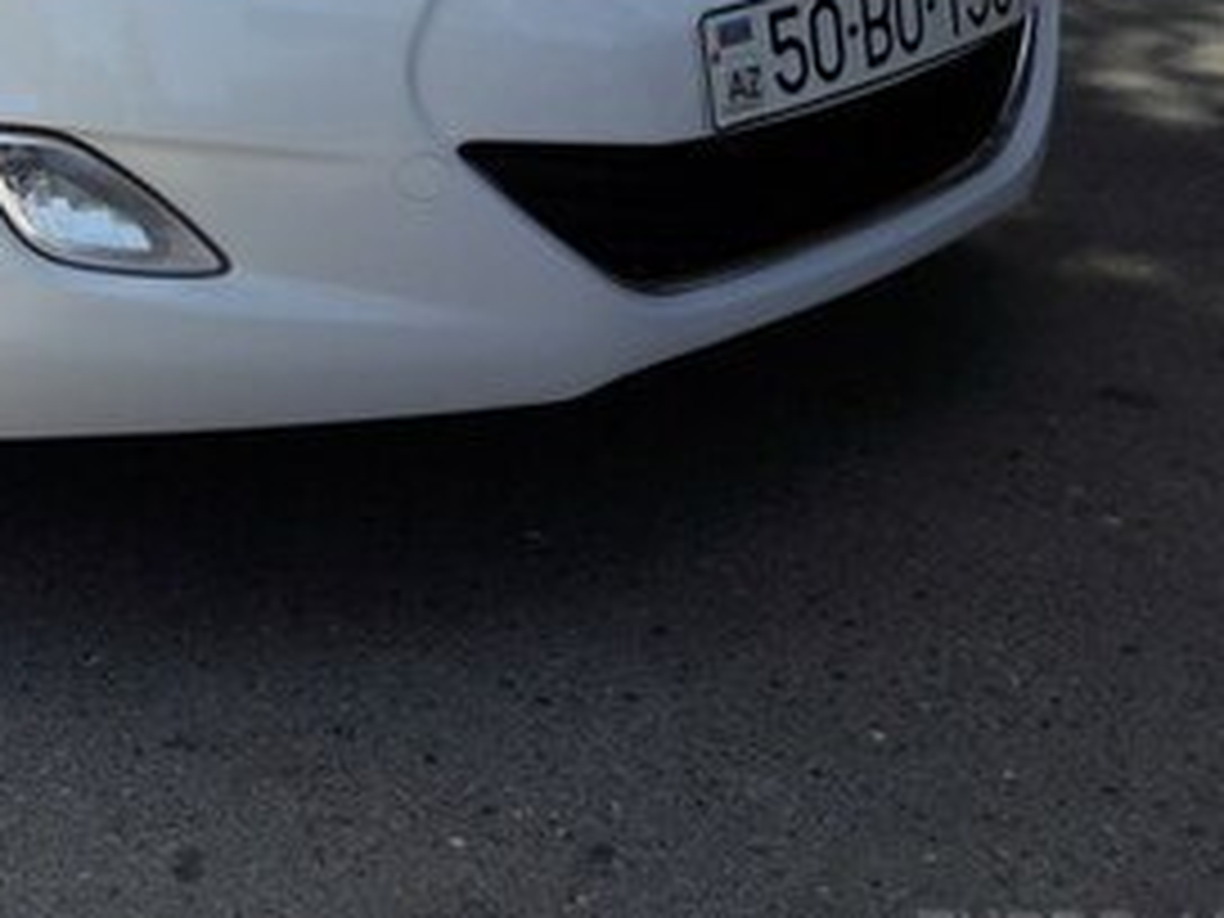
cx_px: -207
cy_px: -97
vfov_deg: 20.6
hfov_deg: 25.8
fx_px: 2404
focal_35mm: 68
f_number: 1.9
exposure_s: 1/854
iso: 40
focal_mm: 3.7
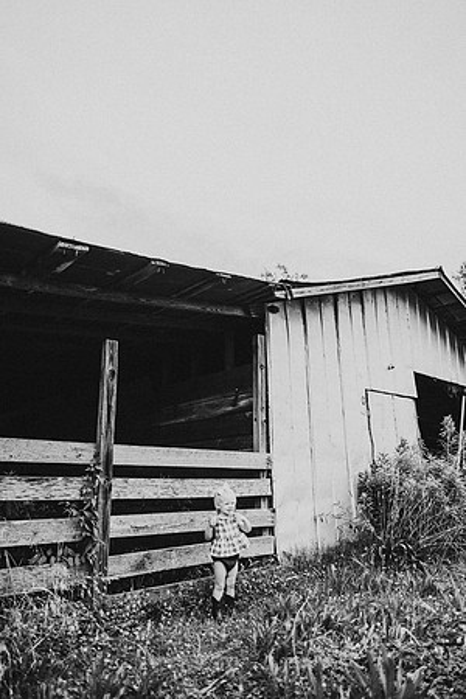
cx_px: 233
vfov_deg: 73.7
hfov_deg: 53.1
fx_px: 466
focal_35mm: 24
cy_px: 350
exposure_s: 1/1000
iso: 100
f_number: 2.2
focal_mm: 24
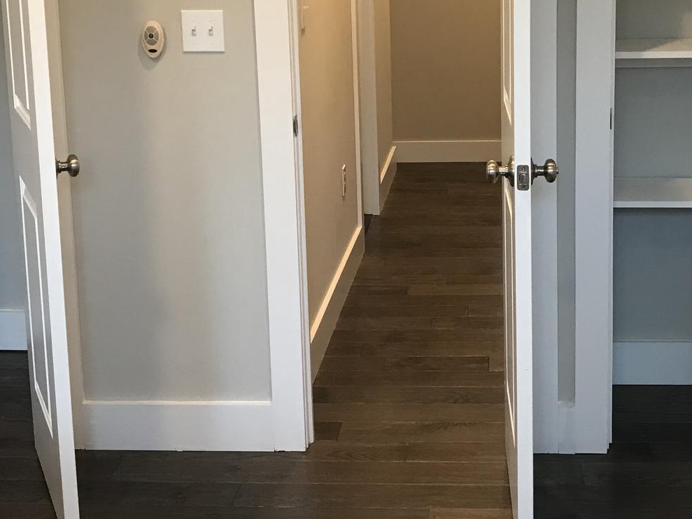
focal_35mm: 58
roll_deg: +1.2
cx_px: 421
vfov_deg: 24.9
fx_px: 1160
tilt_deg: -9.2
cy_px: 127
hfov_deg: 33.1
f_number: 1.8
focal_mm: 3.99
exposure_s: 1/17
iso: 40
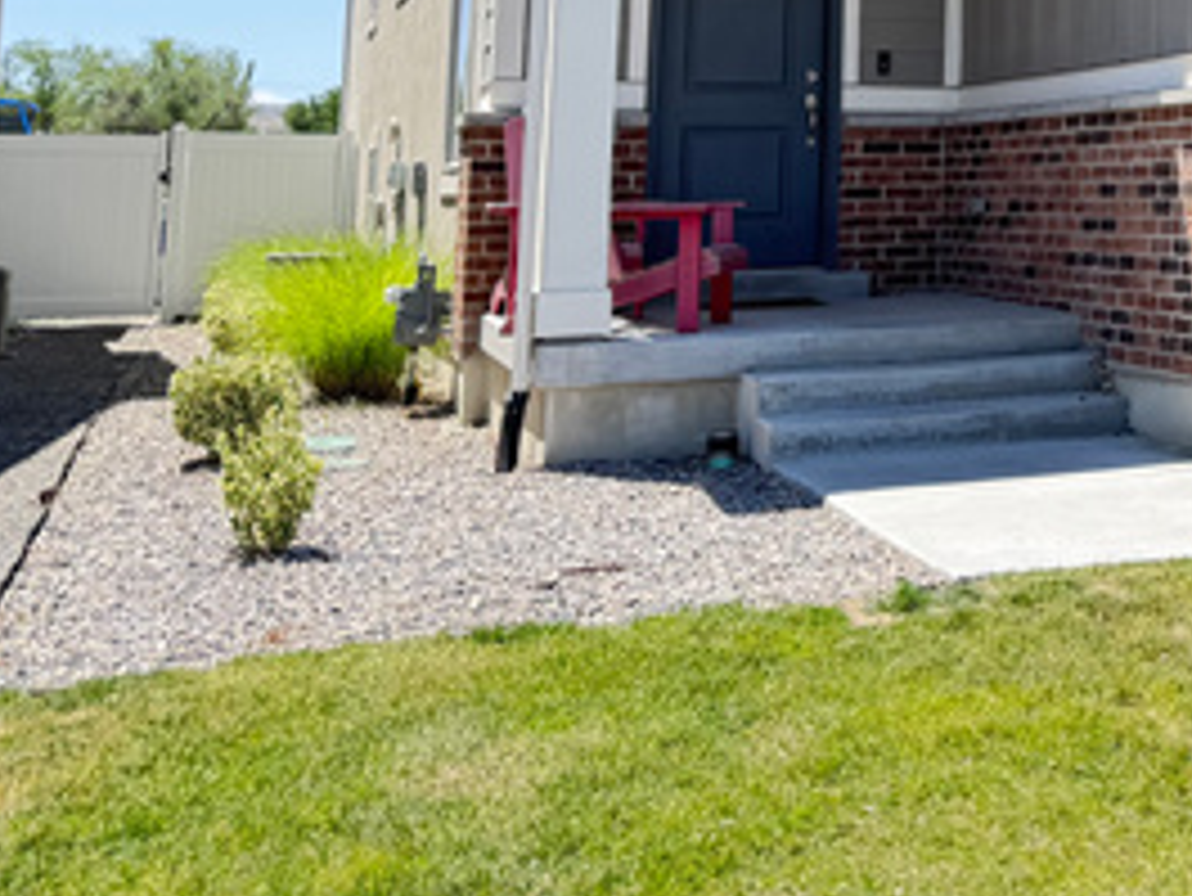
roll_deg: -0.1
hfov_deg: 29.6
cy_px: -81
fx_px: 1998
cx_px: 1336
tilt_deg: +6.7
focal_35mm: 58
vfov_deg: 23.7
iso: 80
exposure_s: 1/912
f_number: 1.78
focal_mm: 6.76
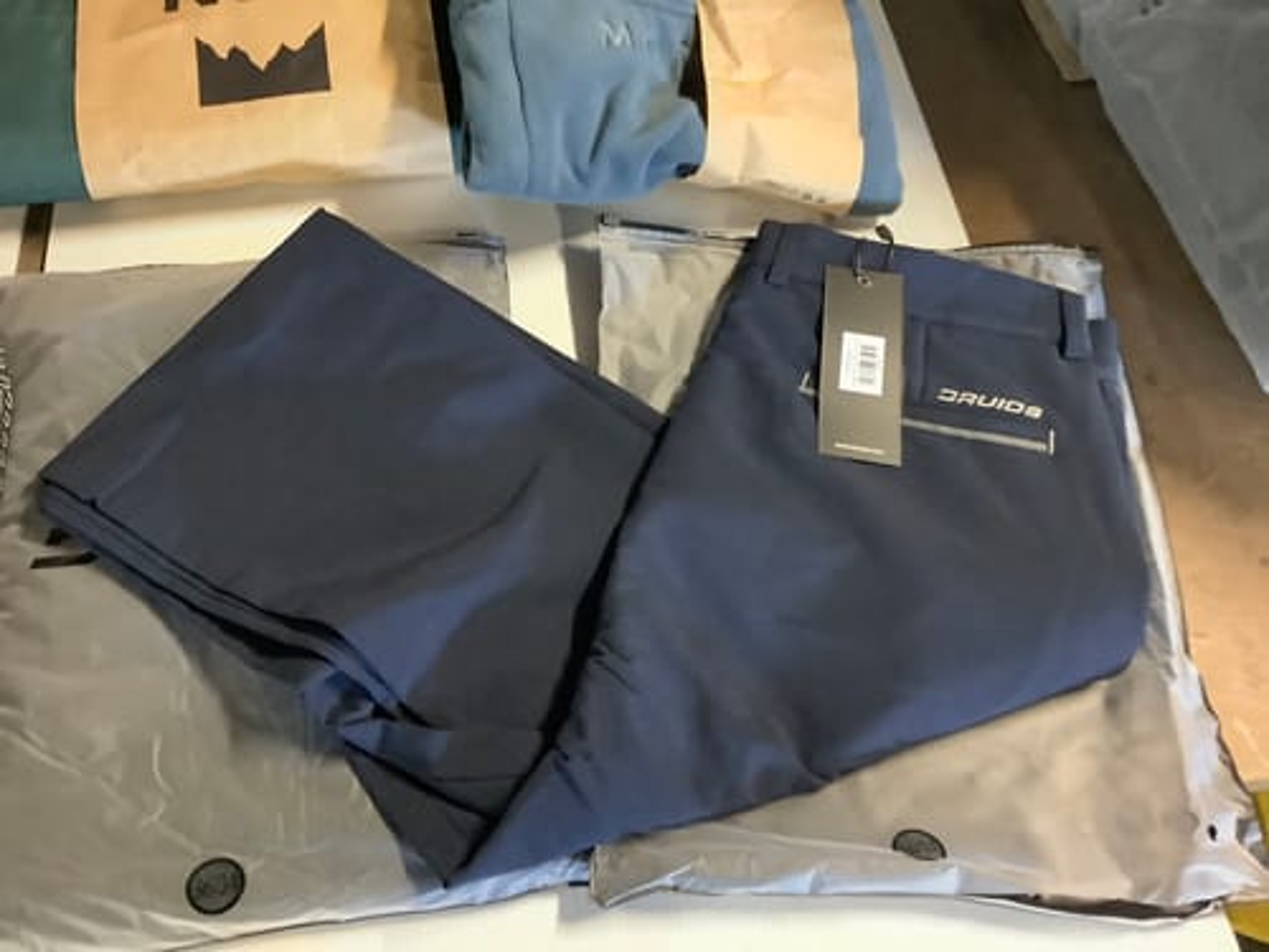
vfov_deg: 45.4
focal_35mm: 31
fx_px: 1136
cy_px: 476
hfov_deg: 58.4
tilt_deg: -59.4
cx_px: 634
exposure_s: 1/25
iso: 800
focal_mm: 3.3
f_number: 2.4
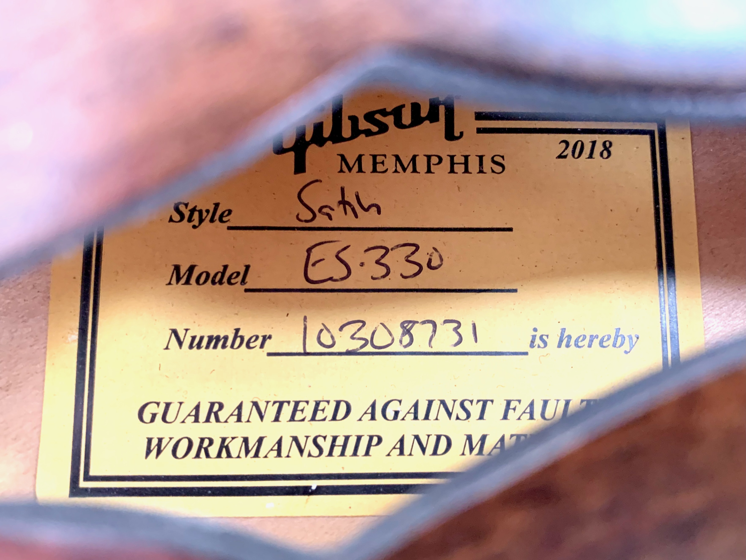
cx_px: 373
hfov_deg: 67.3
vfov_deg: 53.1
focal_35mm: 26
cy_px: 280
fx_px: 560
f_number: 1.8
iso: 320
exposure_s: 1/33
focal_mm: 4.25
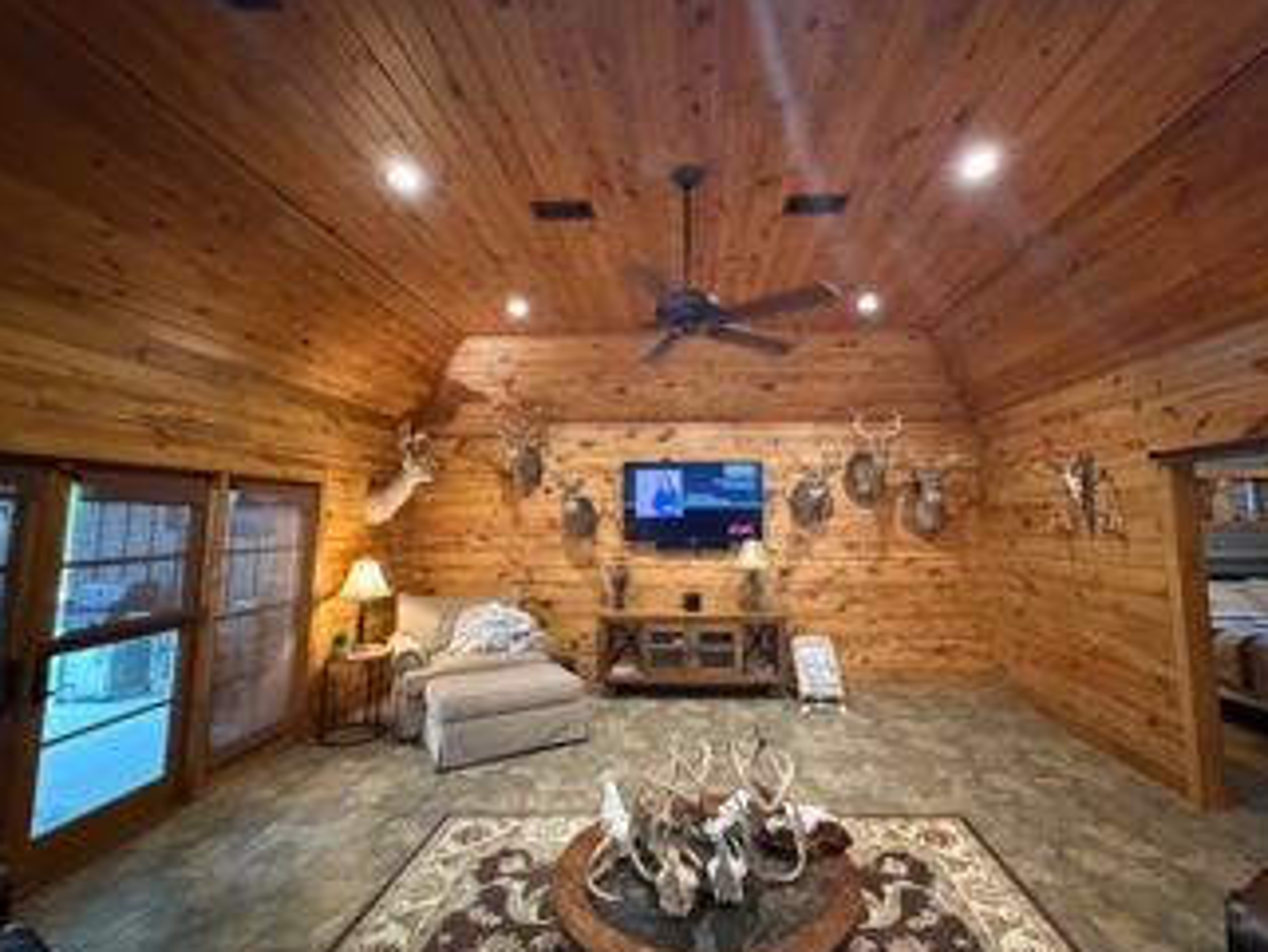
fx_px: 586
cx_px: 685
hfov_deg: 94.3
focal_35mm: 16
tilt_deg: +6.9
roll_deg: +0.3
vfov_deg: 78.0
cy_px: 444
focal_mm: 2.22
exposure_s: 1/40
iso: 1250
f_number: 2.2
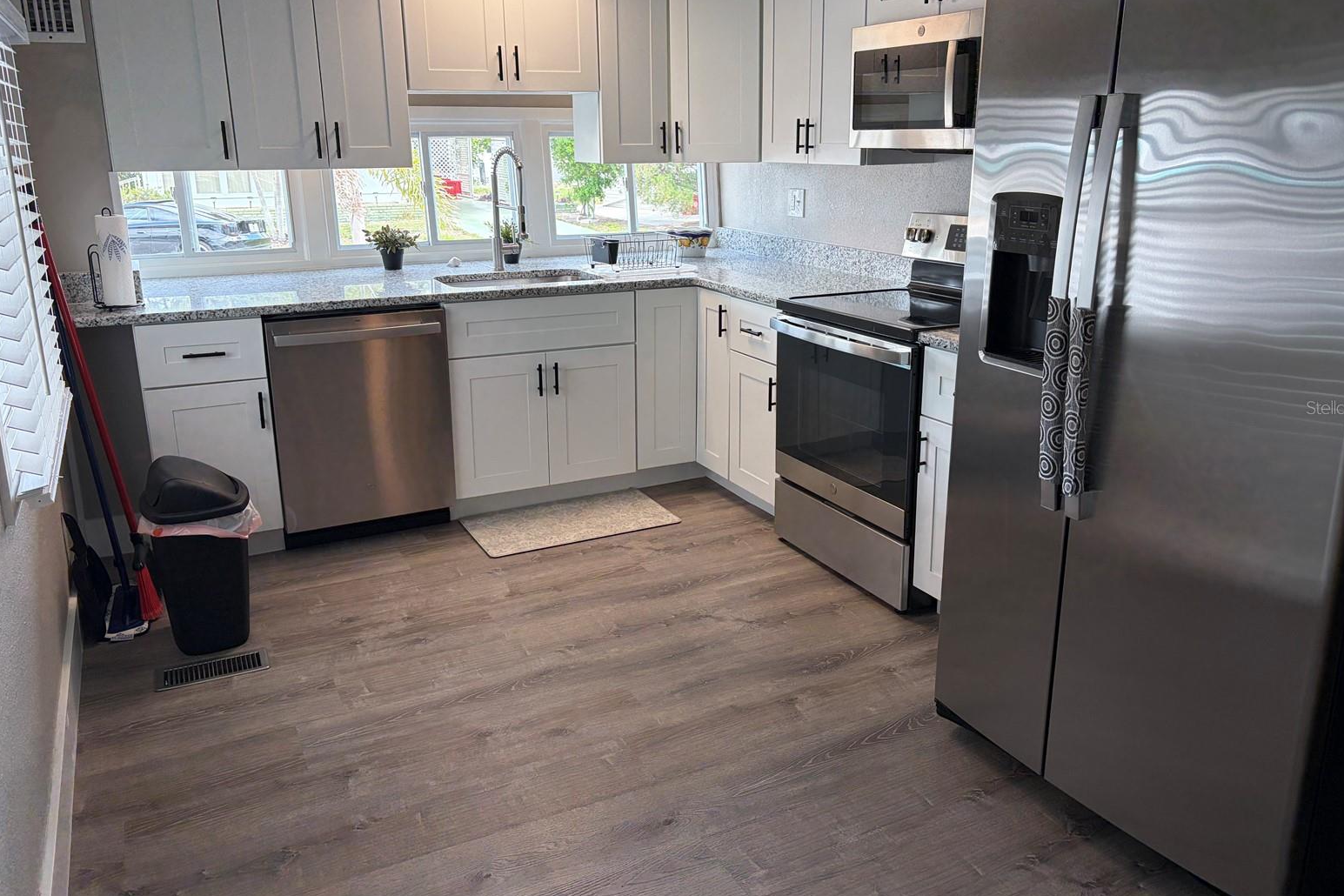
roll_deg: +0.8
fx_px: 1045
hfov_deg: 65.5
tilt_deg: -14.7
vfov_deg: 46.3
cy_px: 407
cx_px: 692
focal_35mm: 28
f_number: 1.6
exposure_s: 1/156
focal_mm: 5.96
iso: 100
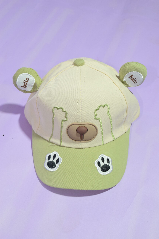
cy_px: 120
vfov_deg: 43.6
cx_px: 80
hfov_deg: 29.9
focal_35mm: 45
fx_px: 298
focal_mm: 30
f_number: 8
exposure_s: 1/100
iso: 800
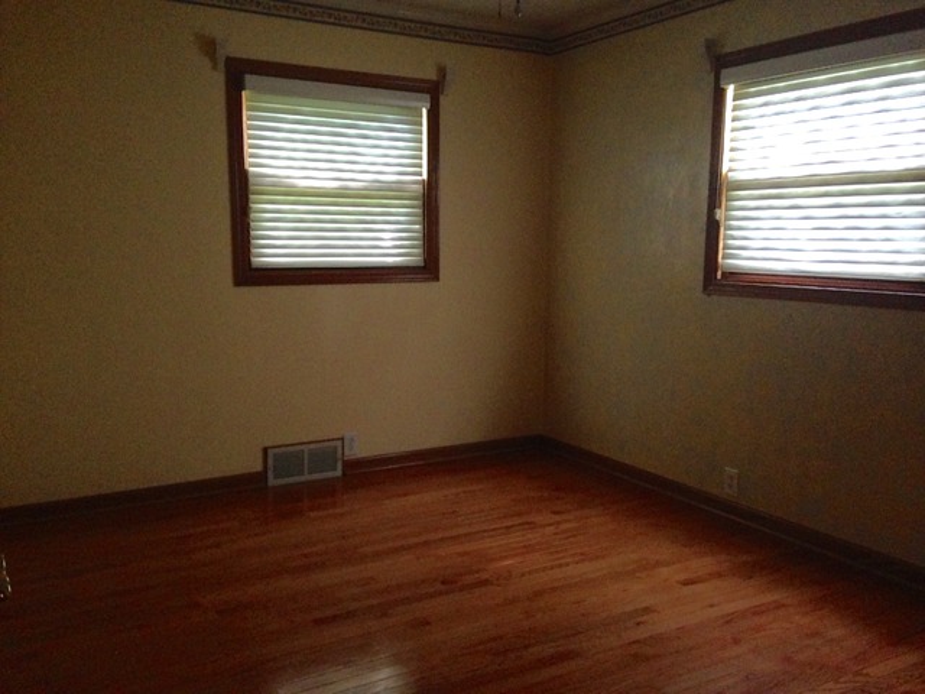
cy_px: 347
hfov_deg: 55.4
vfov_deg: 42.9
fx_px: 882
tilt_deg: -6.4
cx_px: 462
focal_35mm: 33
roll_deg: -2.8
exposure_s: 1/20
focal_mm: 4.12
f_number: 2.4
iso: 400
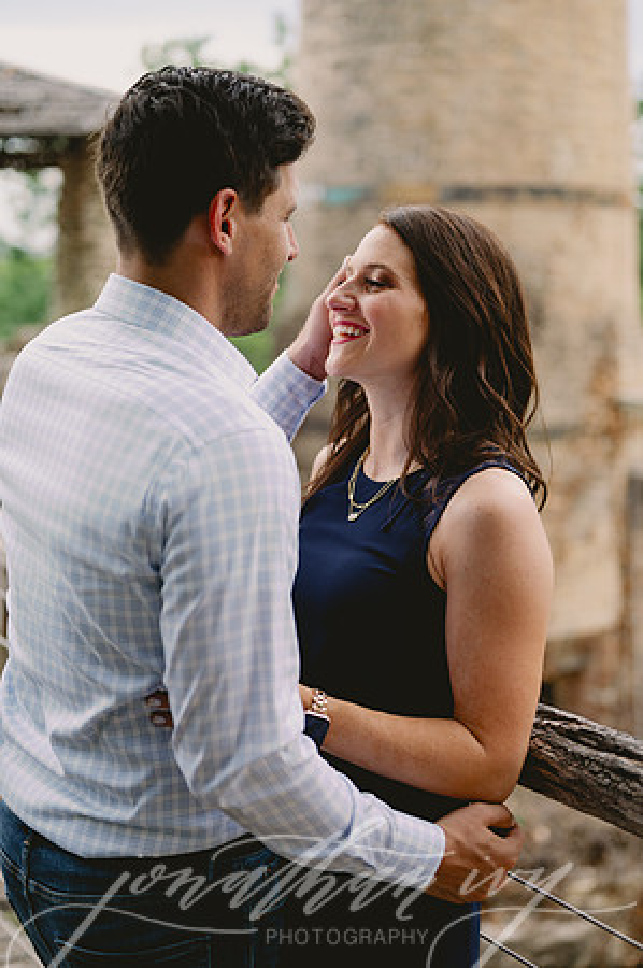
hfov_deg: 26.9
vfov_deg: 39.6
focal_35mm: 50
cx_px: 322
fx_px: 1343
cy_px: 484
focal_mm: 50
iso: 250
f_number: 2.2
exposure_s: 1/800
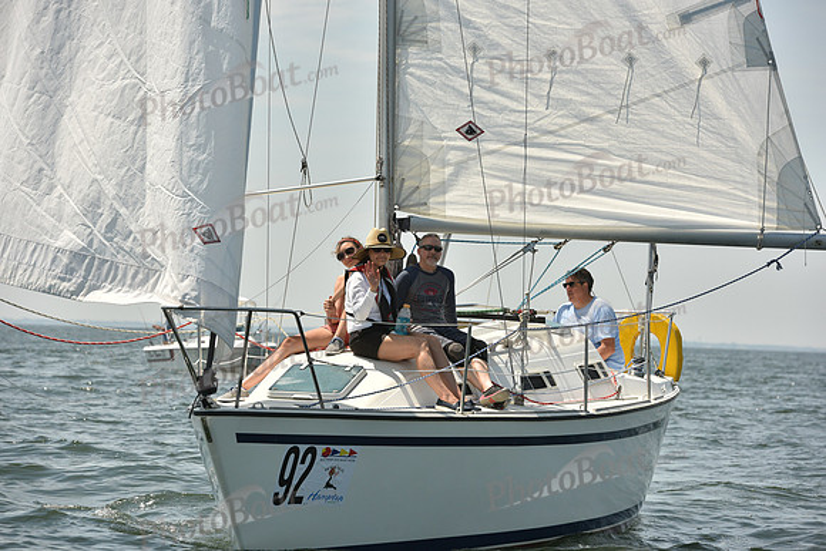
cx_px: 413
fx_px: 3787
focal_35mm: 165
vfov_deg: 8.3
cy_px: 276
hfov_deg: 12.4
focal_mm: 165
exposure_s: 1/1600
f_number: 7.1
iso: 320
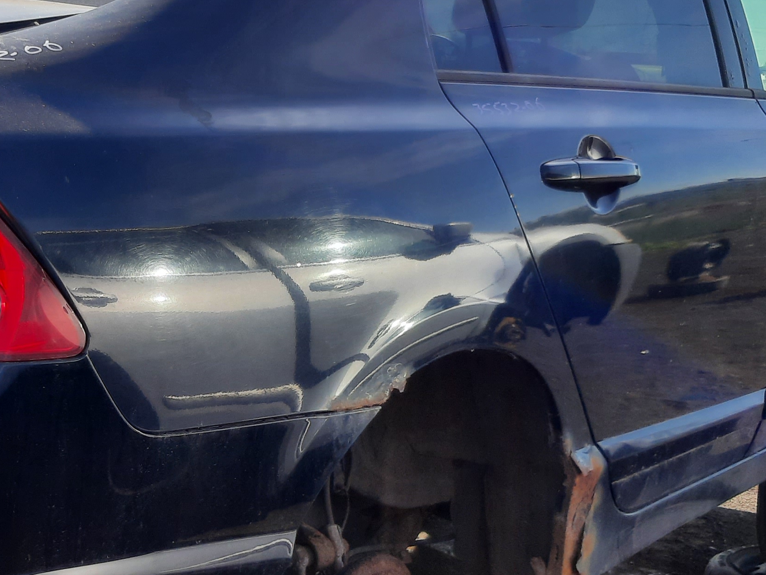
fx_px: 1394
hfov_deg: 30.0
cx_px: 159
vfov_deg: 23.3
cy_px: 315
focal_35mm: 63
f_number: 1.7
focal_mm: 3.92
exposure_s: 1/914
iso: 40
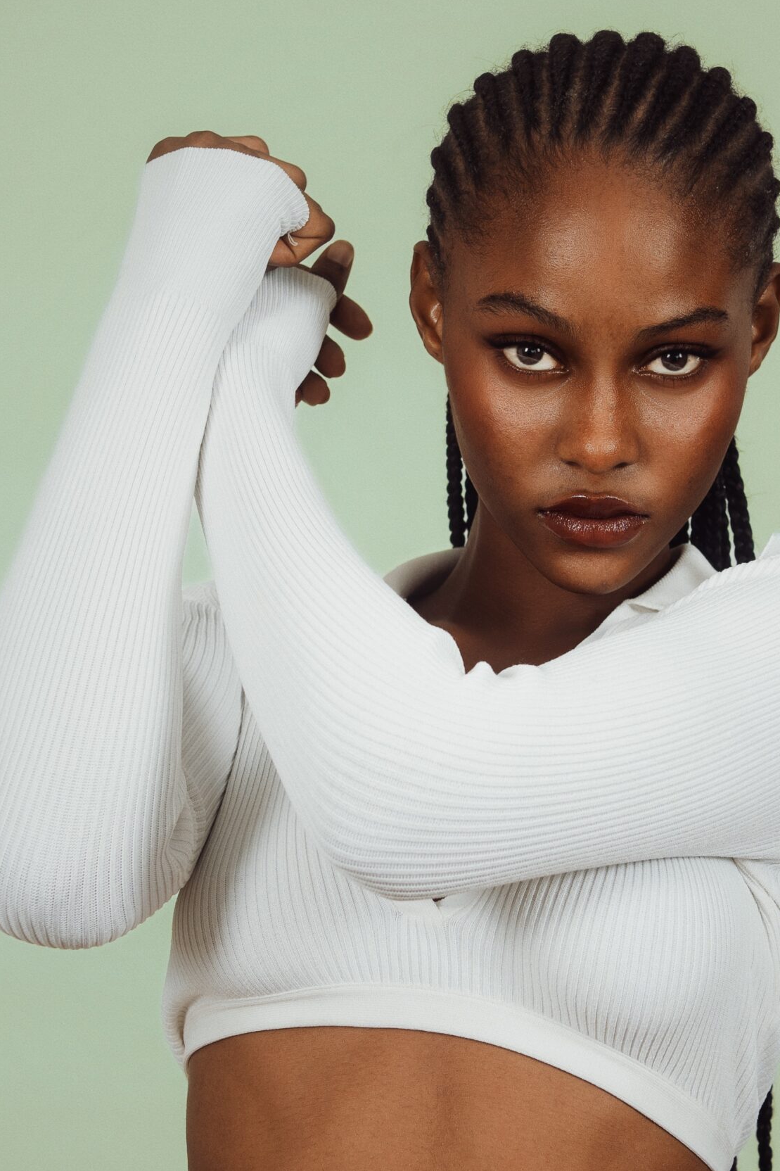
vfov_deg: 25.4
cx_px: 486
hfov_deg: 17.0
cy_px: 590
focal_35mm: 80
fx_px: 2600
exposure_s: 1/125
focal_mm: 35
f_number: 4.5
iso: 100
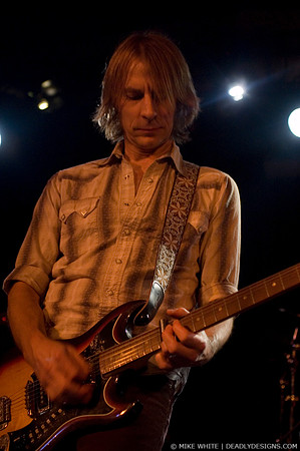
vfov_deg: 28.1
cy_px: 226
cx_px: 150
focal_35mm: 72
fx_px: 902
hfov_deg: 18.9
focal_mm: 48
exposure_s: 1/80
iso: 800
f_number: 3.2
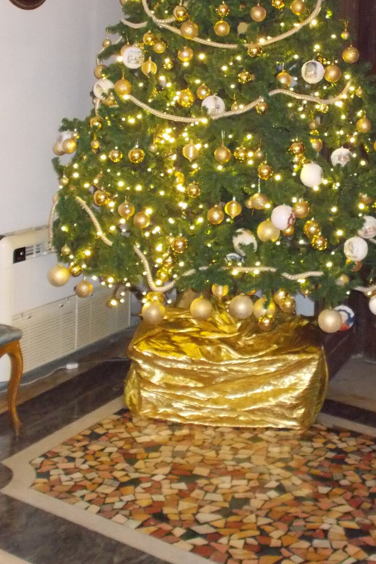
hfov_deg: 20.6
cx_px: 234
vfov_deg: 30.0
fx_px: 1034
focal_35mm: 66
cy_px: 137
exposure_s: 1/30
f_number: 3.9
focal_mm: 6.9
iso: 800
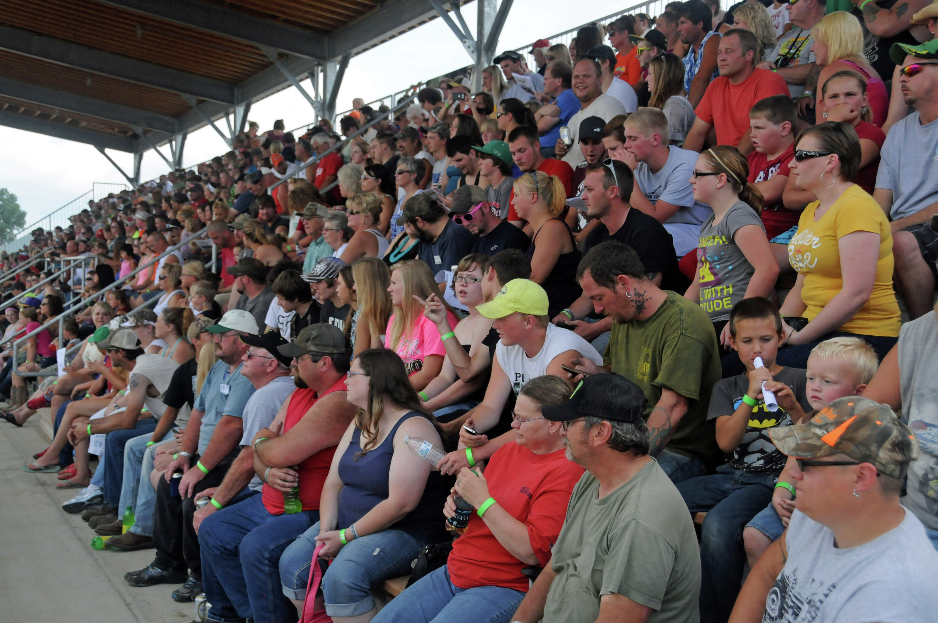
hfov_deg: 42.4
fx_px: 1210
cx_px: 469
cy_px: 312
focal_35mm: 46
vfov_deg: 28.9
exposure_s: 1/1600
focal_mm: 31
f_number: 5.6
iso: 800
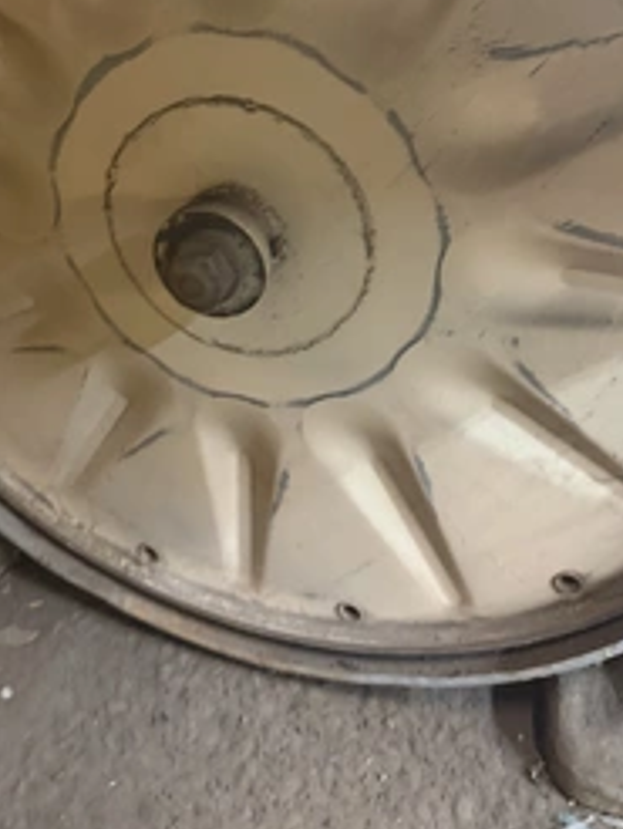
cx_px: 256
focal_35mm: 39
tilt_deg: -26.6
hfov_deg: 36.8
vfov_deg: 46.3
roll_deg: +0.4
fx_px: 934
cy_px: 216
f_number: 1.78
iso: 800
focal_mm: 6.76
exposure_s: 1/30
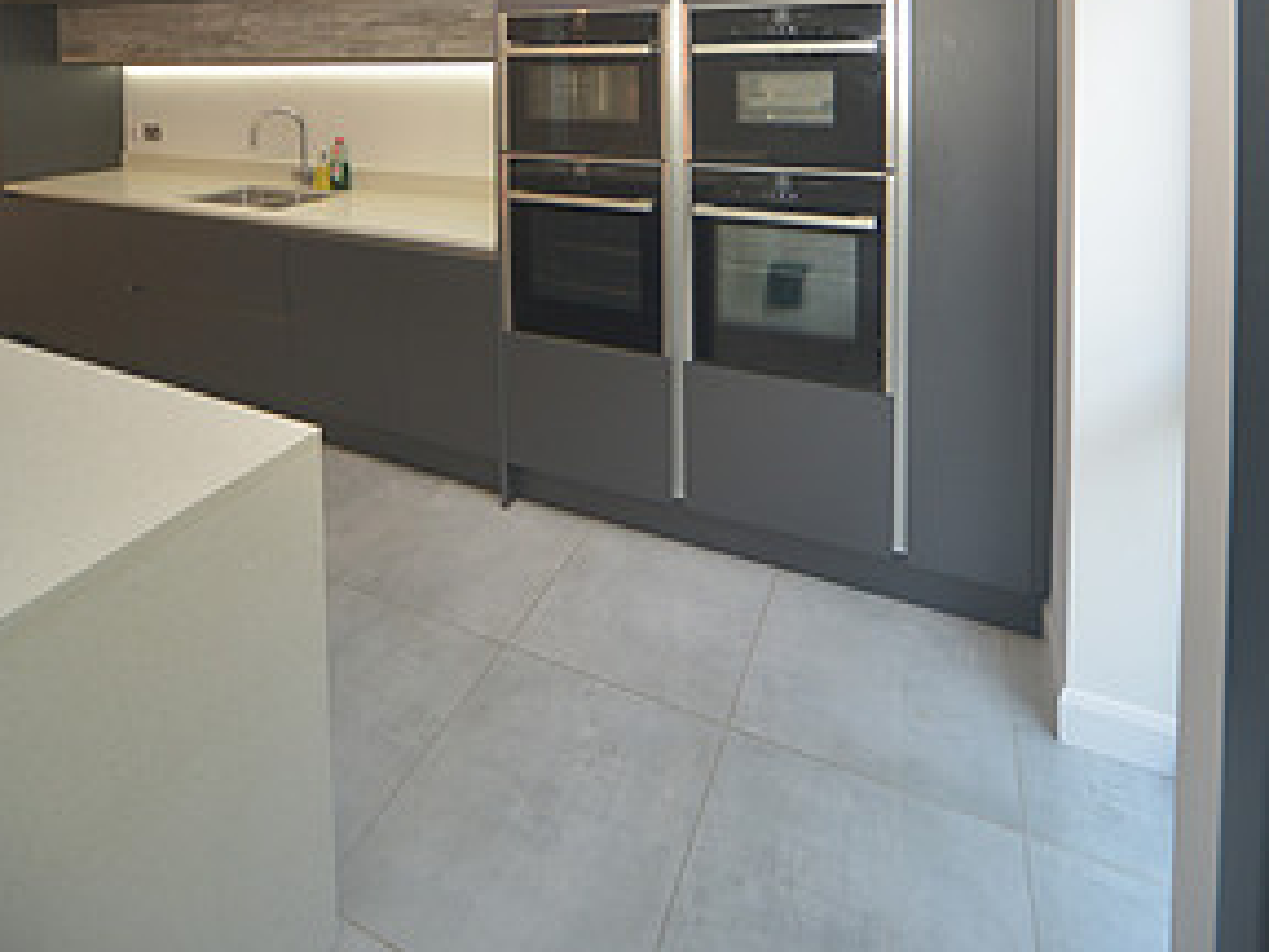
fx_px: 660
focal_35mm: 18
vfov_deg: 59.8
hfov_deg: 87.7
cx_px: 652
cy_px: 79
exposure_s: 1/80
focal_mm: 12
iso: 1000
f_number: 5.6
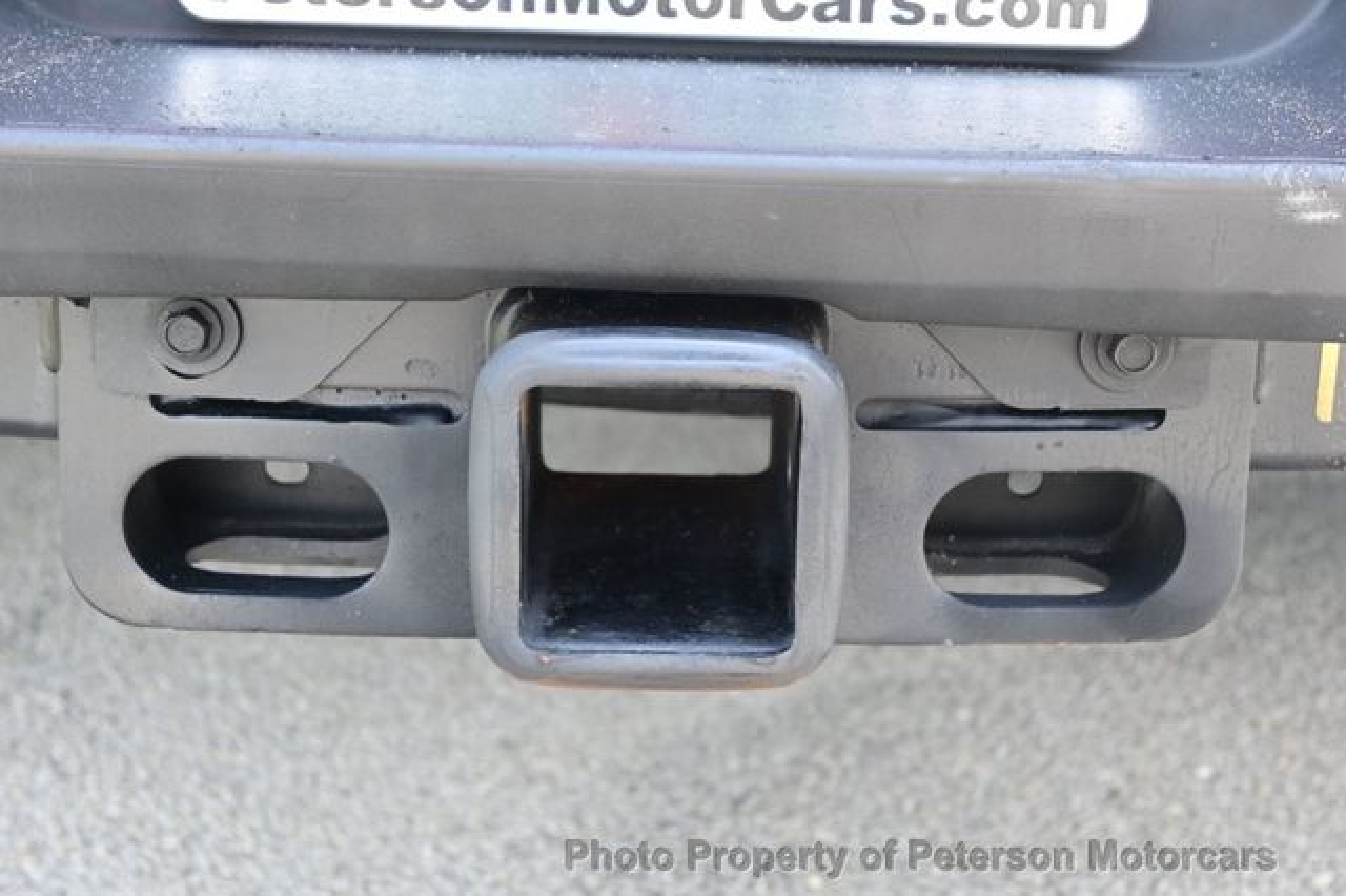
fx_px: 2634
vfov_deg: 19.3
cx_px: 673
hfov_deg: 28.7
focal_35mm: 70
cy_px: 448
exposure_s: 1/80
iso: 400
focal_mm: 47
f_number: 6
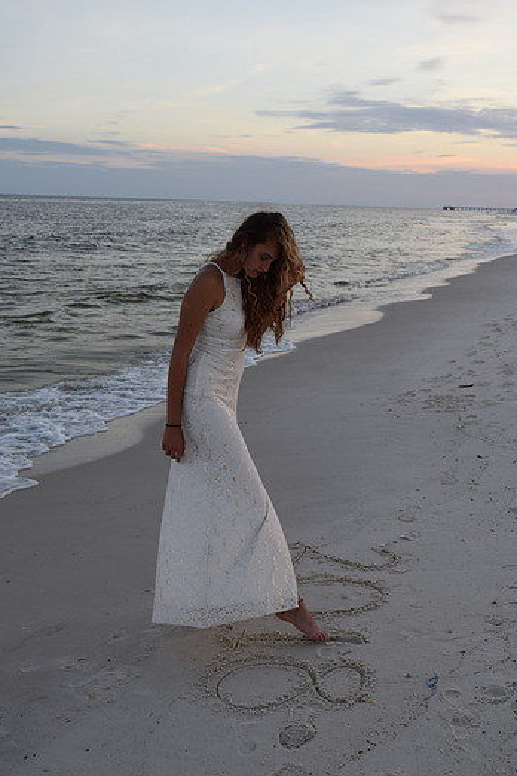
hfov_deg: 33.4
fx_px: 862
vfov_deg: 48.4
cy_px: 410
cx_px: 274
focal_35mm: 40
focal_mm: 24
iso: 400
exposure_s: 1/125
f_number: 5.6
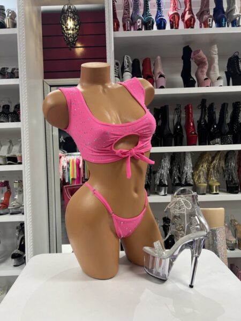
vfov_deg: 67.3
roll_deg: +2.6
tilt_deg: -0.1
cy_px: 160
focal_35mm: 26
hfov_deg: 53.1
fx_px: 241
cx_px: 120
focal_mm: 5.7
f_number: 1.5
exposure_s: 1/60
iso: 125
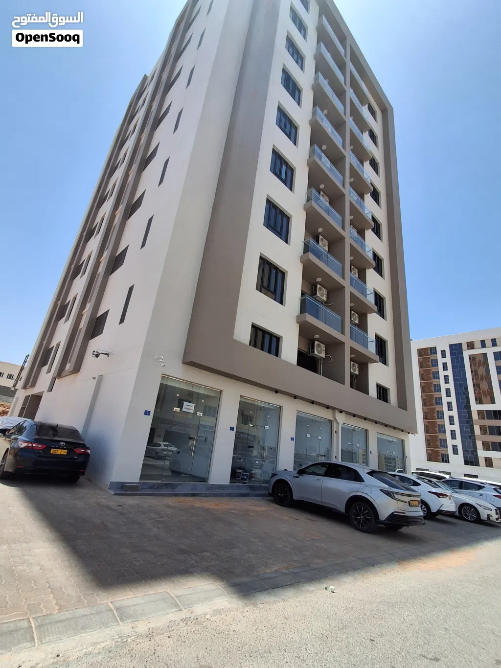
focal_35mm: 16
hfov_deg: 78.1
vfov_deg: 94.5
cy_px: 334
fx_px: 309
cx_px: 250
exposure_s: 1/1089
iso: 40
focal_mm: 1.64
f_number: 2.2
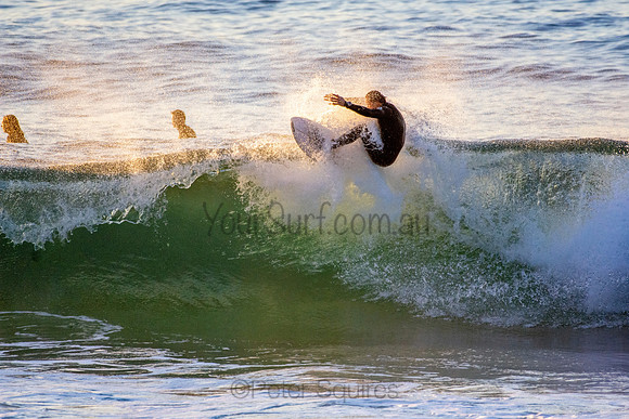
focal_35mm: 750
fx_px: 13107
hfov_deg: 2.7
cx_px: 314
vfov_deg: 1.8
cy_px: 210
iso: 1250
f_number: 5.6
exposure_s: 1/2000
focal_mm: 500
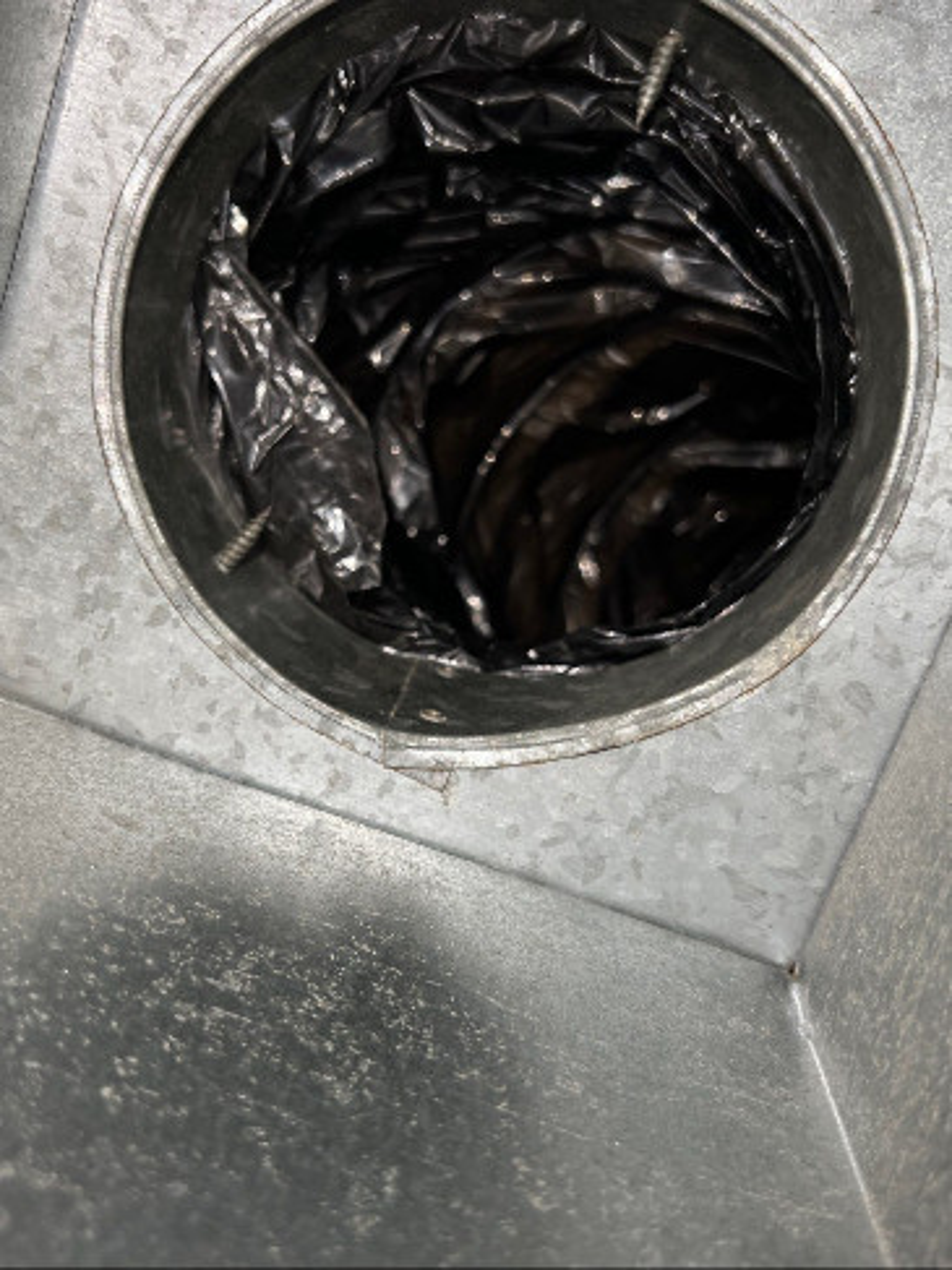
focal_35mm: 29
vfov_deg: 61.7
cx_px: 476
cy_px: 635
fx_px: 1064
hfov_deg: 48.2
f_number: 2.2
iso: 32
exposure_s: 1/120
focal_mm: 4.2
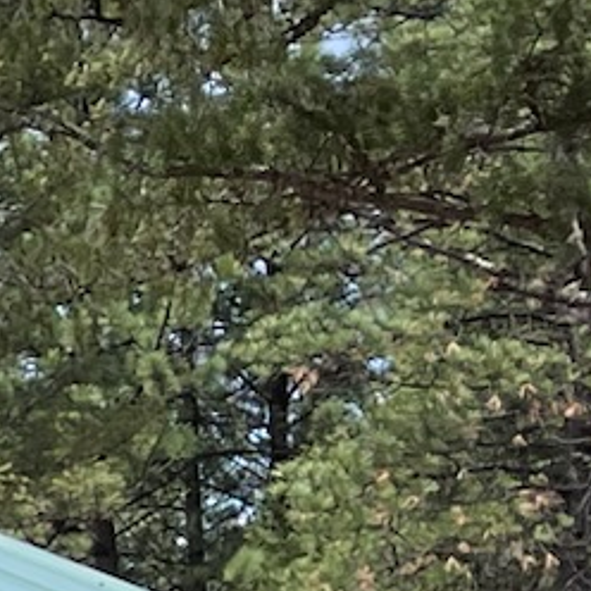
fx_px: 3670
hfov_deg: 7.2
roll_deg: -1.4
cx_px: -1625
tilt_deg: +6.2
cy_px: 744
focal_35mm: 190
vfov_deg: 9.1
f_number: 1.6
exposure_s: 1/1147
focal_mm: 4.2
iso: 32
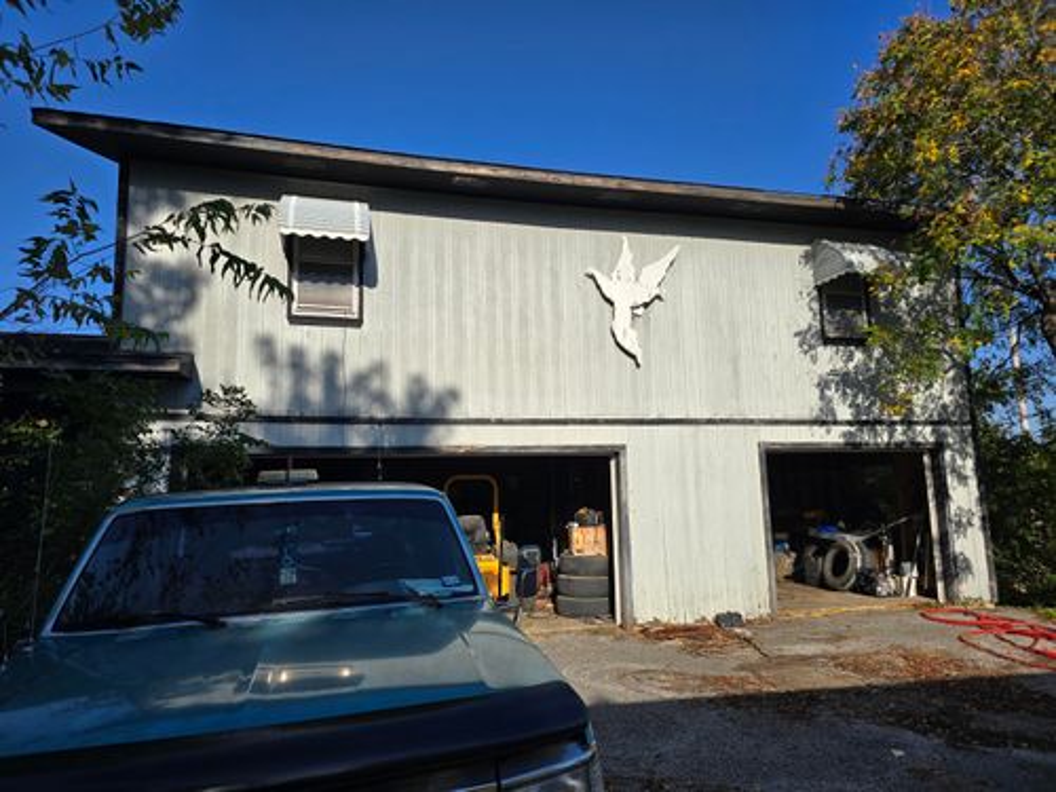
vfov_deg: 58.9
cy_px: 396
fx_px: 702
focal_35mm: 23
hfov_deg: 73.9
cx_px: 528
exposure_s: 1/1036
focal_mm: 6.3
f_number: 1.7
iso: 12
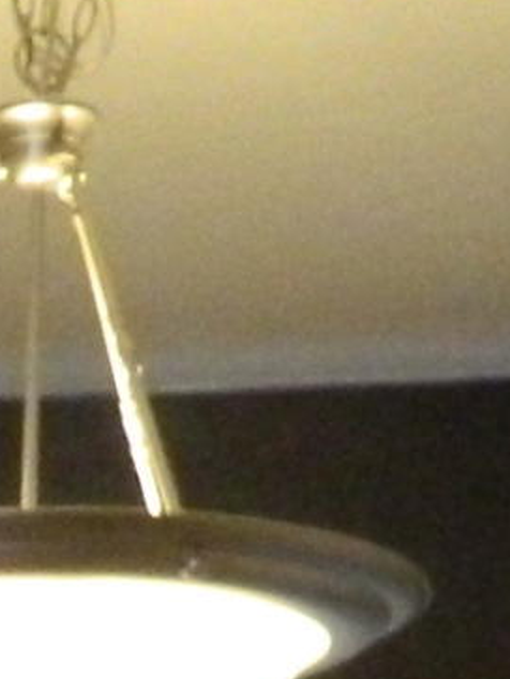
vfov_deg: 8.6
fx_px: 4062
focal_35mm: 207
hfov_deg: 6.7
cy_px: 1737
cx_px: -801
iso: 400
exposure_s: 1/25
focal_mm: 4.5
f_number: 3.1
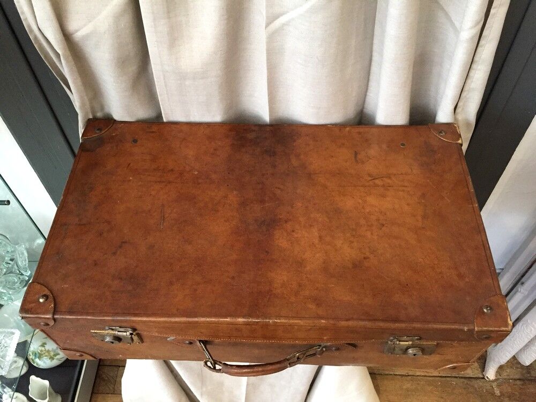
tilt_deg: -50.7
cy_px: 201
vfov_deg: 48.2
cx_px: 268
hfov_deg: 61.7
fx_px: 449
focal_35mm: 29
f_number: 2.2
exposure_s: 1/33
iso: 250
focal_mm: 4.15
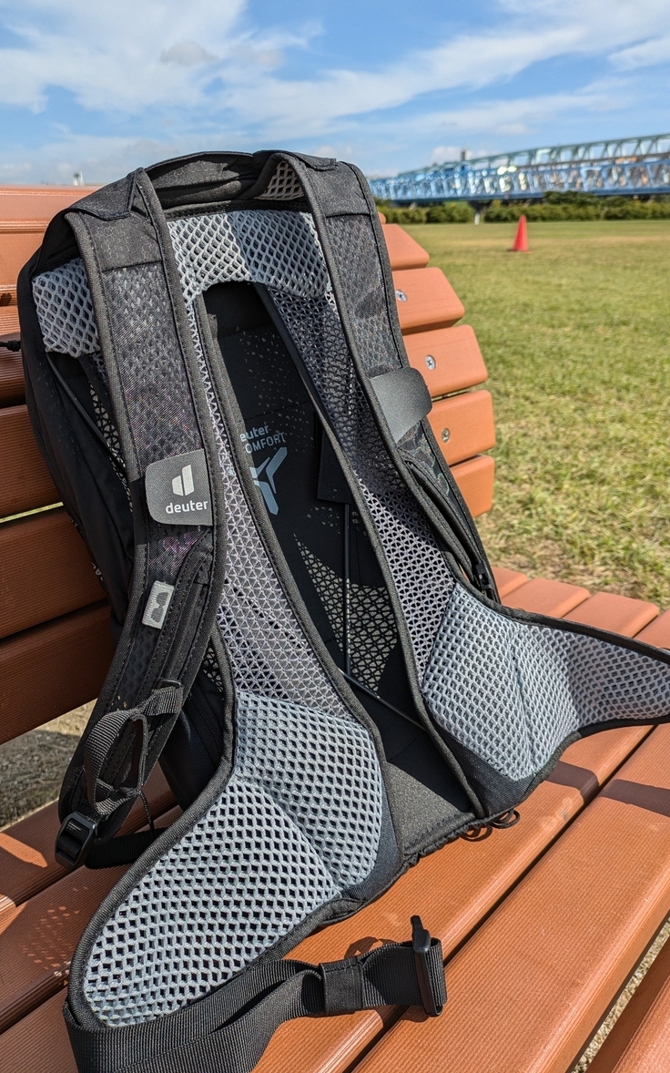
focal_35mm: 27
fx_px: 789
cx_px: 269
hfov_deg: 45.8
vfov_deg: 68.4
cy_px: 527
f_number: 1.89
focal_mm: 5.43
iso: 41
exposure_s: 1/3378
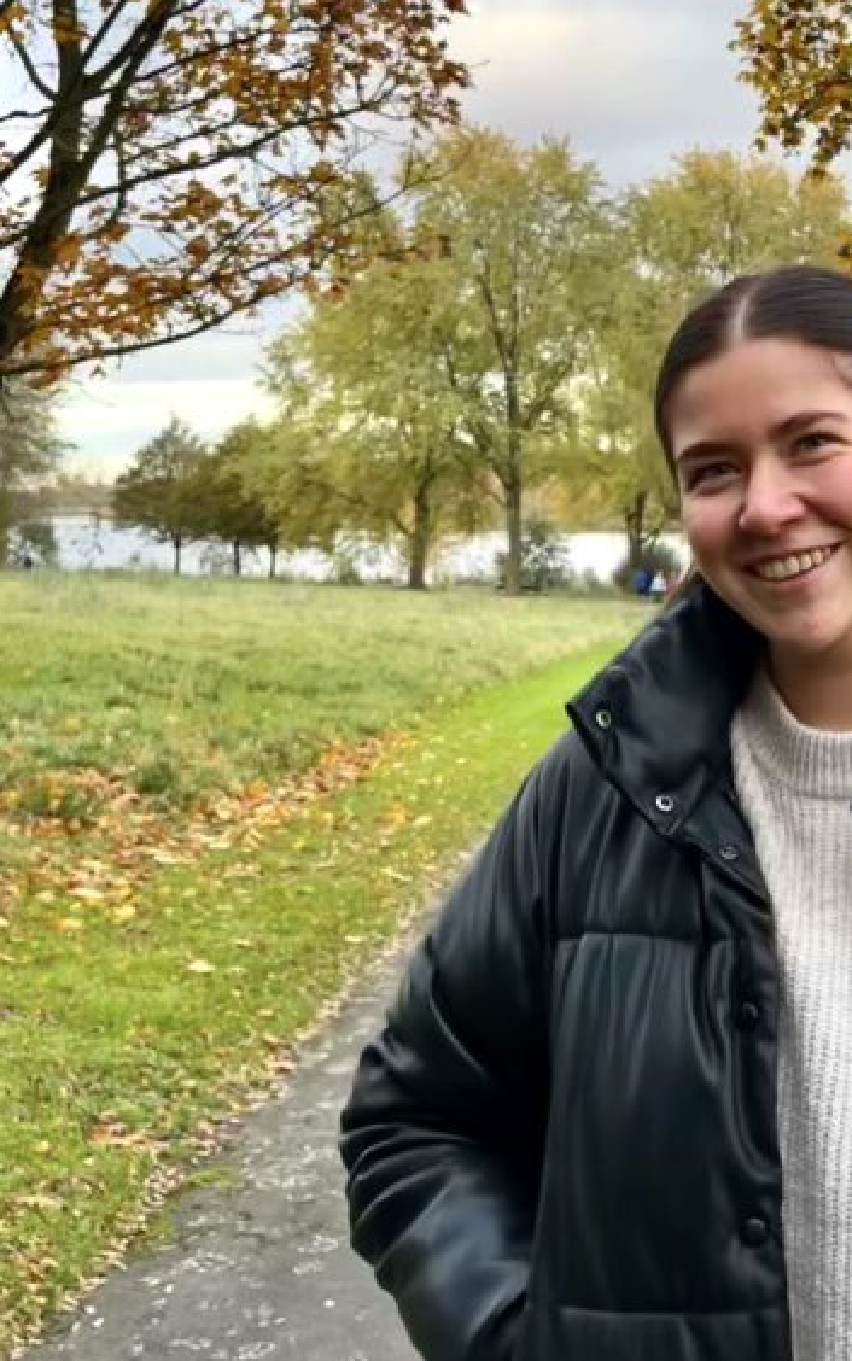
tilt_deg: +5.8
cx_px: 915
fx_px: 1856
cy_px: 275
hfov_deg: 24.3
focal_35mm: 50
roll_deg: +1.7
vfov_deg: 38.8
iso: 40
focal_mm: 5.1
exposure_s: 1/122
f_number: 1.6
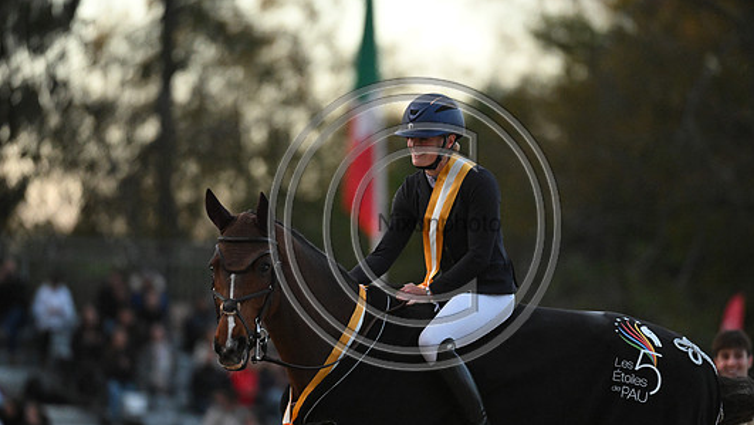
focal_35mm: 458
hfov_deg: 4.7
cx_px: 399
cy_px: 204
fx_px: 9159
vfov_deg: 2.7
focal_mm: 400
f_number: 4.5
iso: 8000
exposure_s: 1/1000
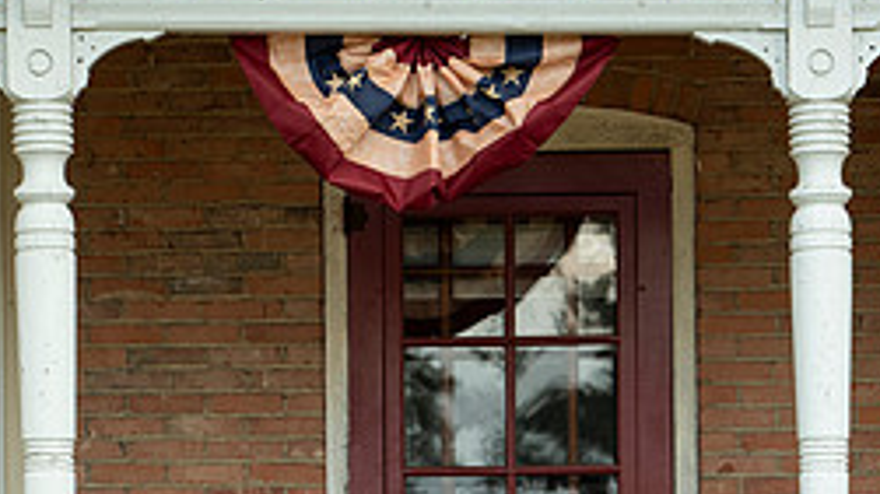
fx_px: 5248
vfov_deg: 5.3
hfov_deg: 9.6
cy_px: 736
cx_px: 449
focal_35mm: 225
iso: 320
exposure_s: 1/125
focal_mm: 120
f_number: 5.6
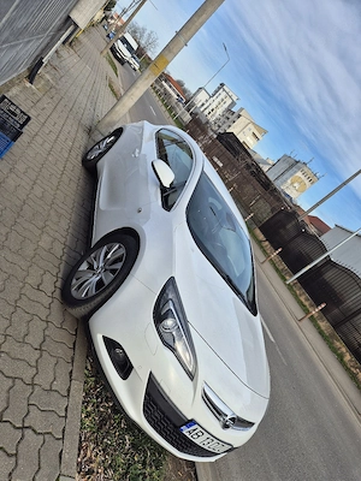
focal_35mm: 23
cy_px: 240
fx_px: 320
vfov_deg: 73.9
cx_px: 180
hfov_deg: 58.9
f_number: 1.8
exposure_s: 1/1250
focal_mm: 5.4
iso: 25
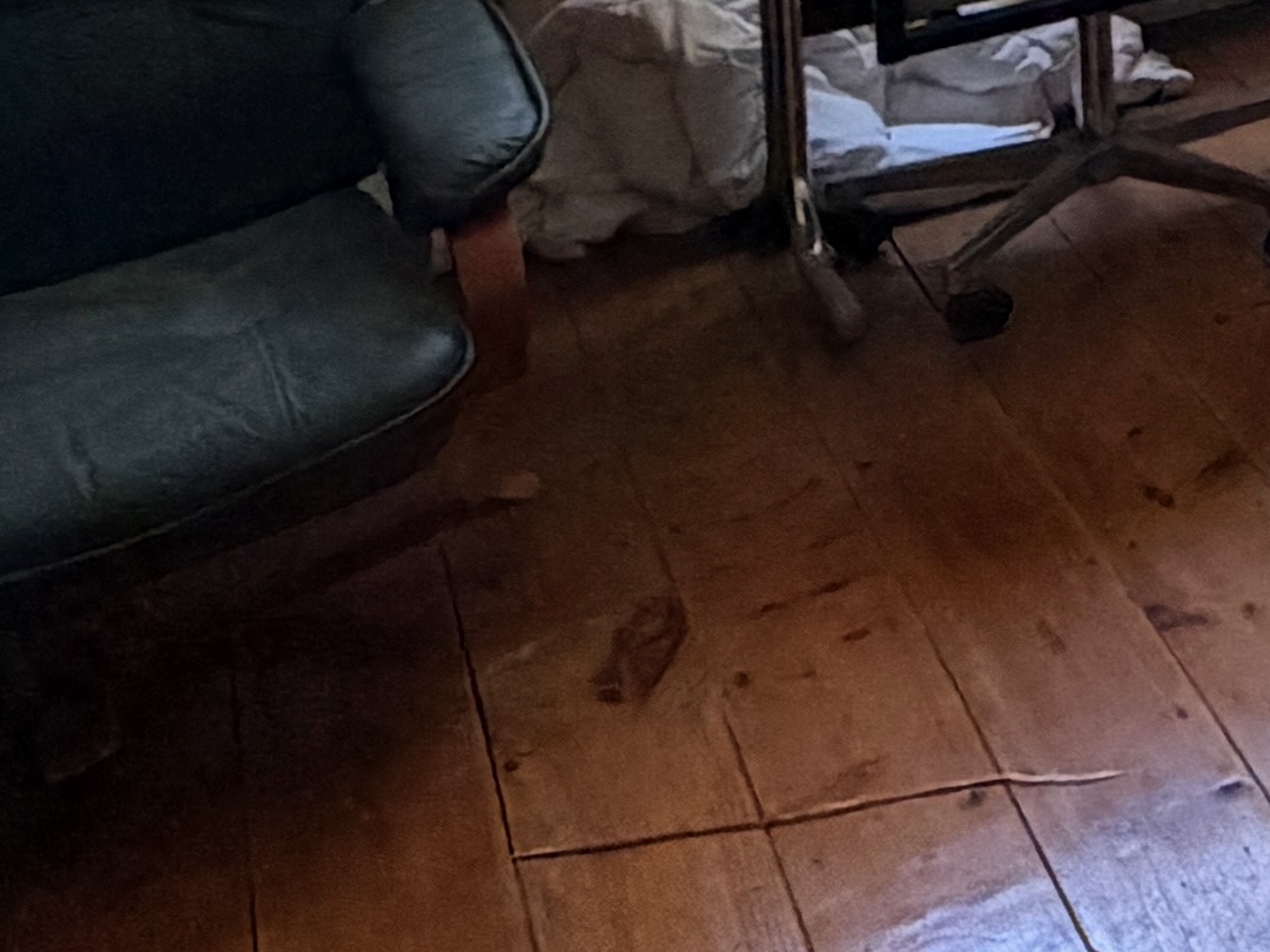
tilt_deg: -3.5
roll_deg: -0.2
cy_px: -755
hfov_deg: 18.8
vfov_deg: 16.6
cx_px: 2408
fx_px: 2714
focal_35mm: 74
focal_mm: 2.22
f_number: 2.2
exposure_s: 1/92
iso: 320
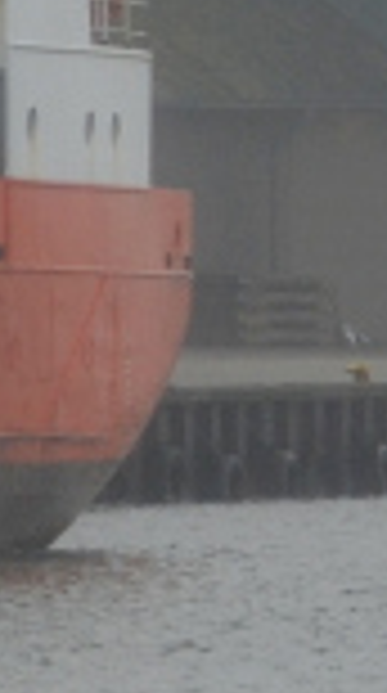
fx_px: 17023
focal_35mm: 928
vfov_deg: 2.3
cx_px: -2092
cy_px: -457
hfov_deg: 1.3
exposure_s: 1/500
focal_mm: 70
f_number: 5.6
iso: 320
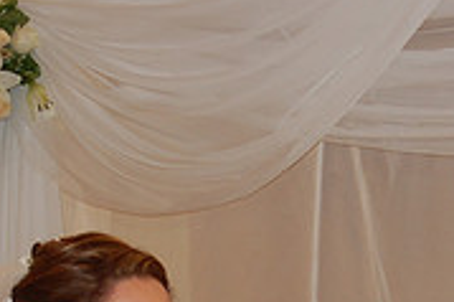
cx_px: 266
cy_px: 416
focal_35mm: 185
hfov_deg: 11.1
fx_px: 2331
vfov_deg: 7.3
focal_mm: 38
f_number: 5
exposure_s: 1/60
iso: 400
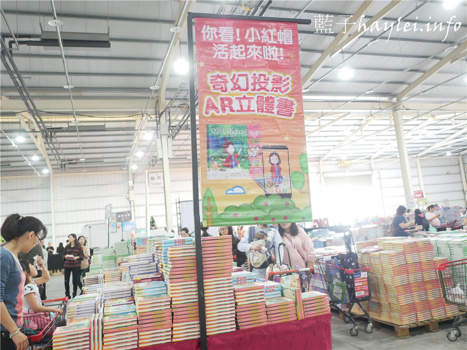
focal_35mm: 30
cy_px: 175
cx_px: 234
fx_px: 405
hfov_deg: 60.0
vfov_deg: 46.8
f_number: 1.7
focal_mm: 15
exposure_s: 1/60
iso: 1600
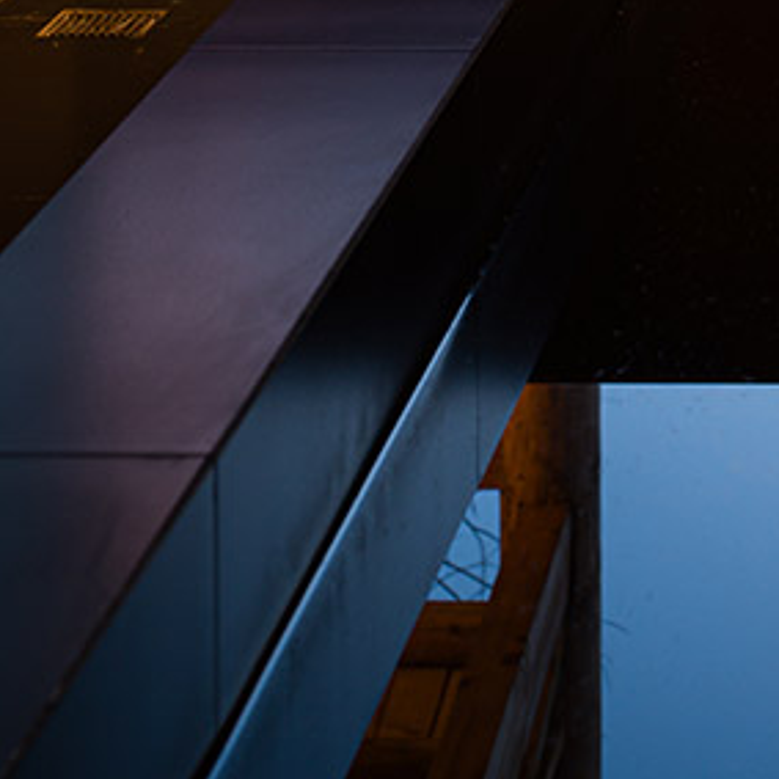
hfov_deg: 10.7
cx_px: 1230
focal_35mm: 156
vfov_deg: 10.4
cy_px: -738
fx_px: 3972
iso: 200
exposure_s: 1/2
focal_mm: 50
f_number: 9
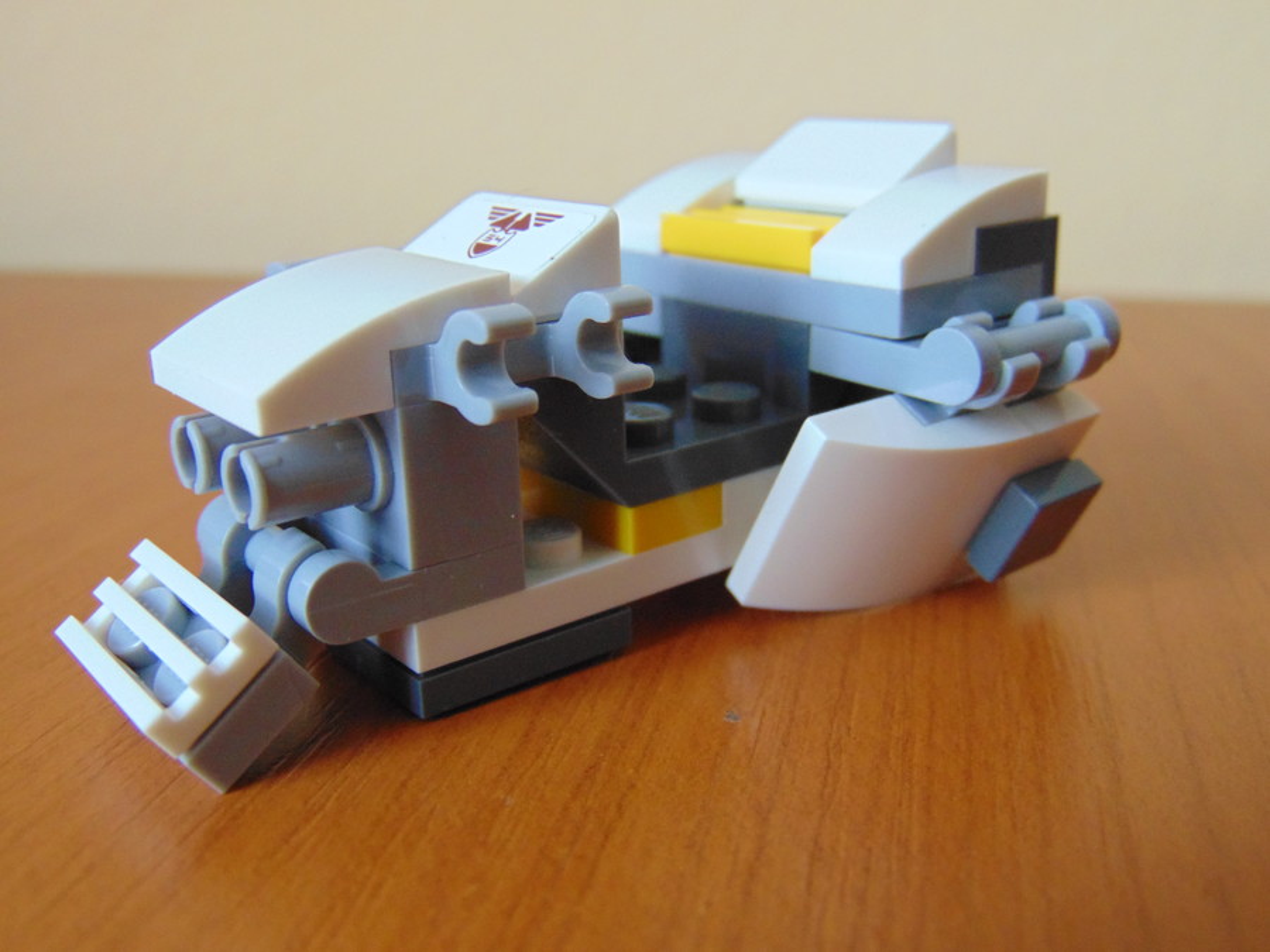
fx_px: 1284
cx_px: 635
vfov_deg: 40.7
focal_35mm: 35
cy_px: 476
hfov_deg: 52.6
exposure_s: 1/30
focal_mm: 6.3
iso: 320
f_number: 3.2
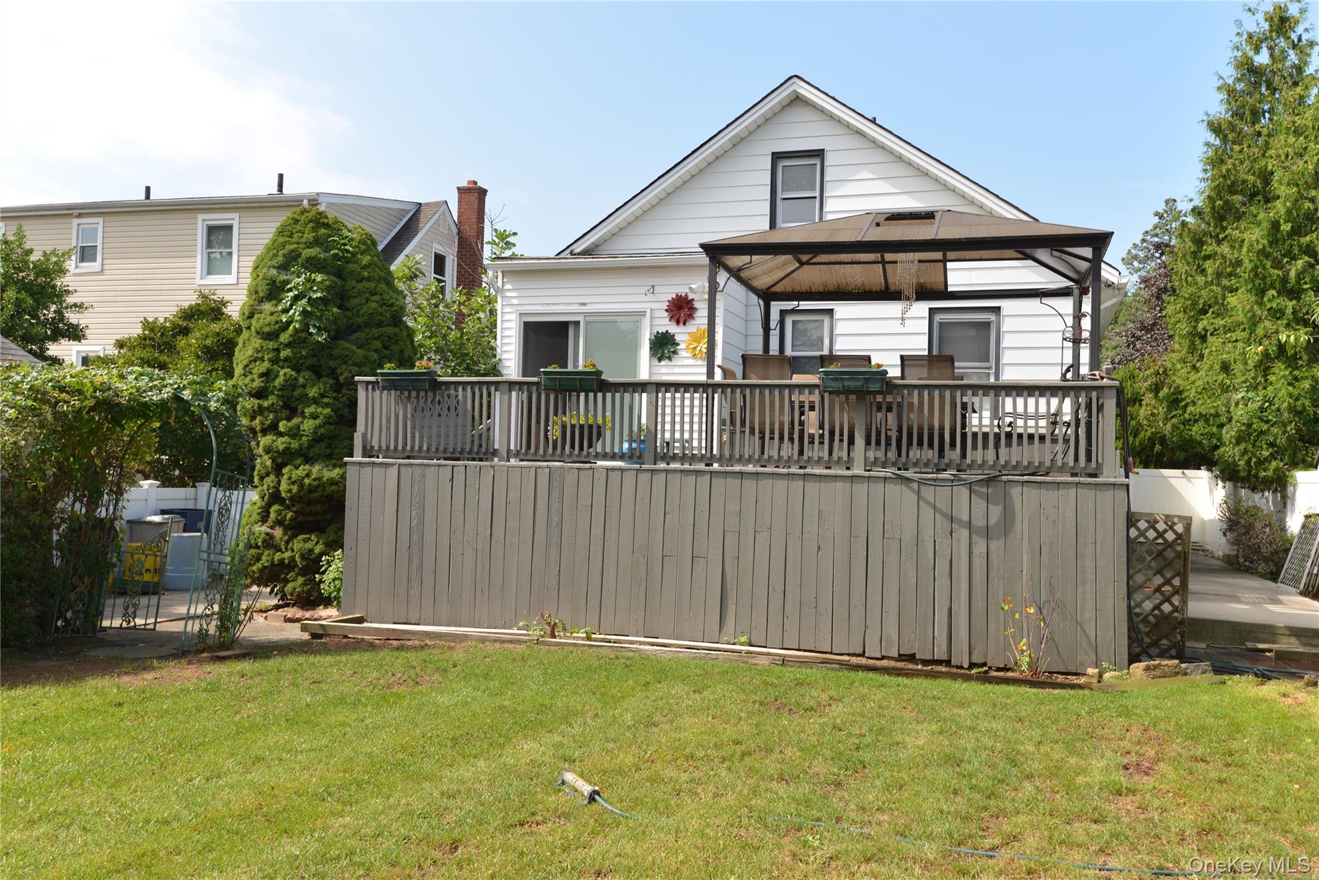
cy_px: 440
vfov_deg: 41.1
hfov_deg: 58.7
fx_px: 1173
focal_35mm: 32
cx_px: 660
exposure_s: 1/200
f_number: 8
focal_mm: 32
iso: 100
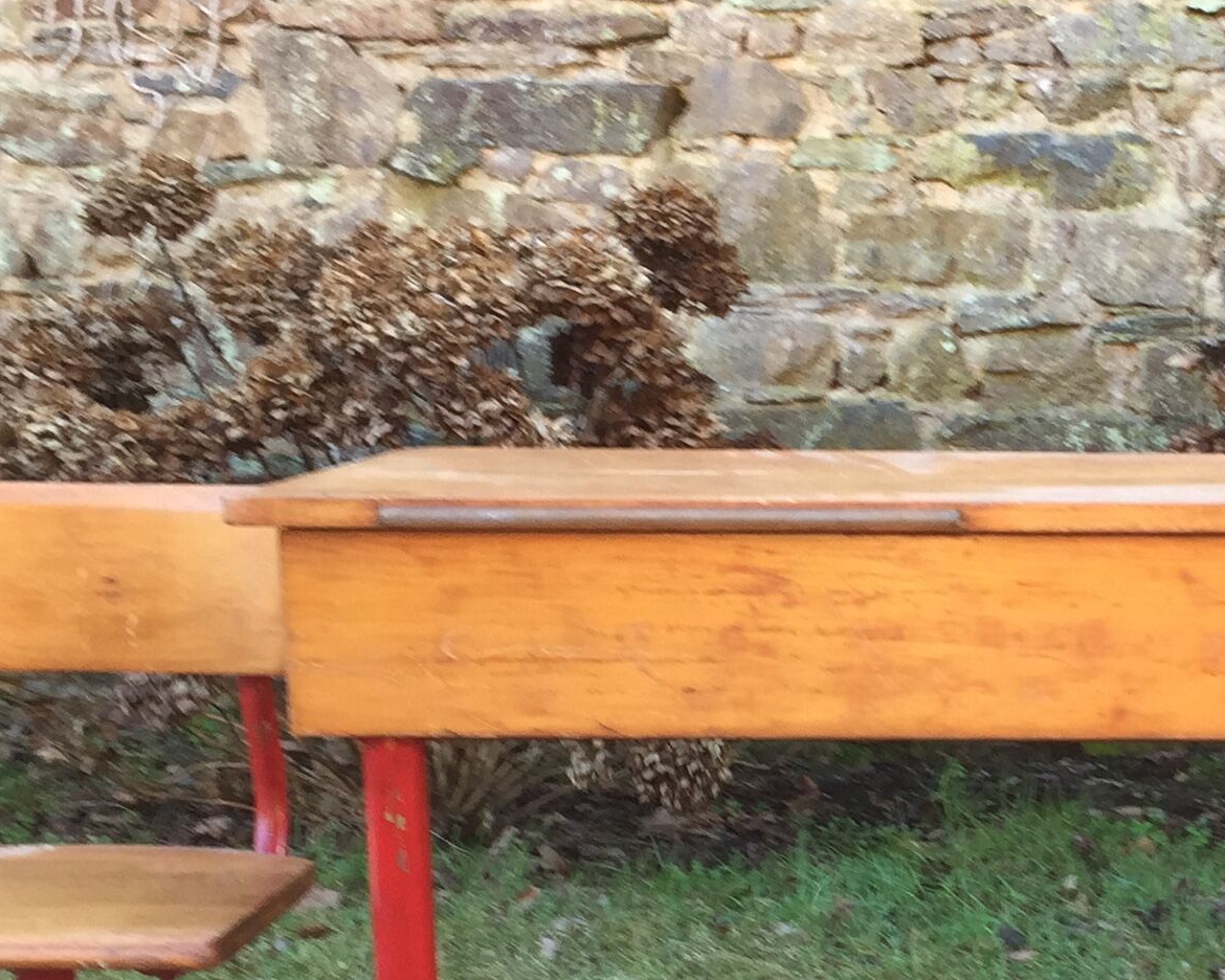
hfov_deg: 23.1
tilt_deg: -12.3
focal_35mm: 79
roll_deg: -0.8
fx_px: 2864
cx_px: 1244
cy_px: 870
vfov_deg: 19.1
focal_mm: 4.15
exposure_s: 1/50
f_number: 2.2
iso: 40
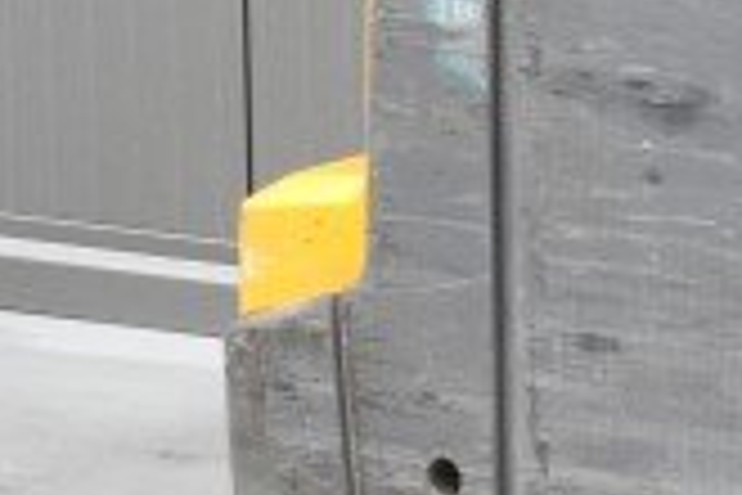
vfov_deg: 3.7
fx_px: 7646
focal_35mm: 371
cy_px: -513
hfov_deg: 5.4
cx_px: 1650
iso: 1250
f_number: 5.6
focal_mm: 34
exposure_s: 1/30
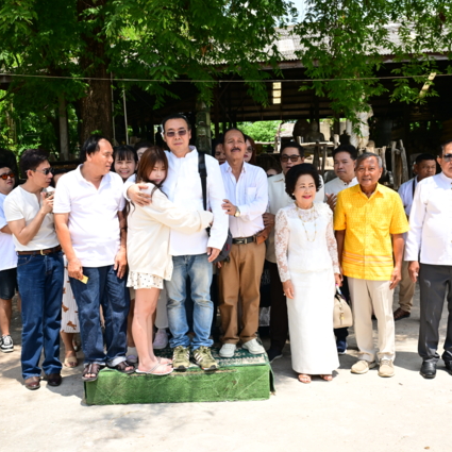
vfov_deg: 40.3
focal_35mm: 42
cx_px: 198
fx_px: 615
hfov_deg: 40.3
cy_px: 226
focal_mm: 32.5
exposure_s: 1/400
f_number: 7.1
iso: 320
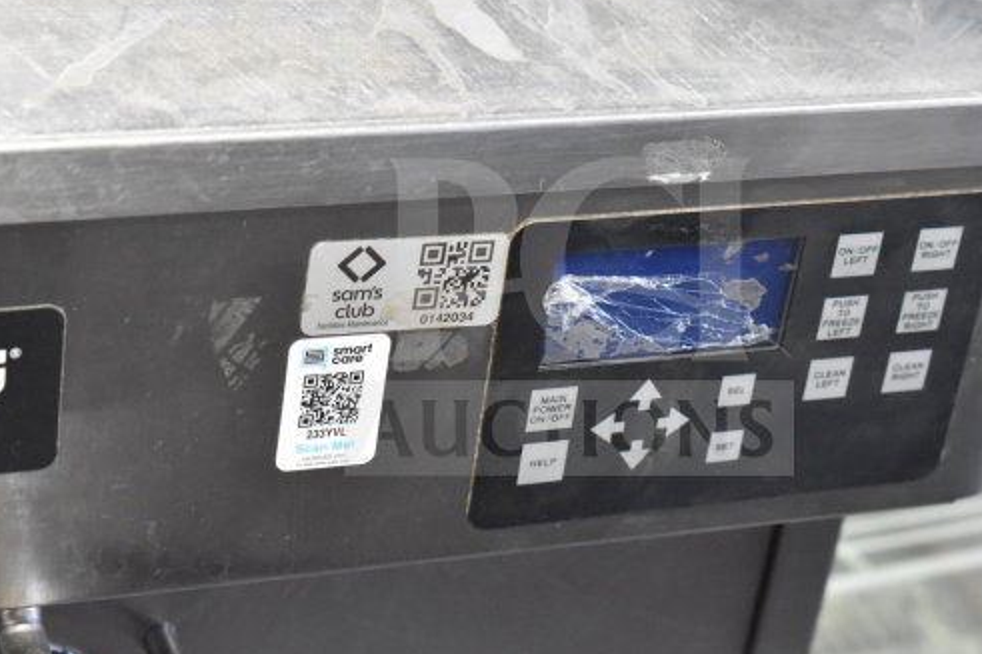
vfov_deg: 14.1
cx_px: 568
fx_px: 2645
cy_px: 317
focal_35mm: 97
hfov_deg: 21.0
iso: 5000
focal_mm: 52
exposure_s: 1/80
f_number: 5.6
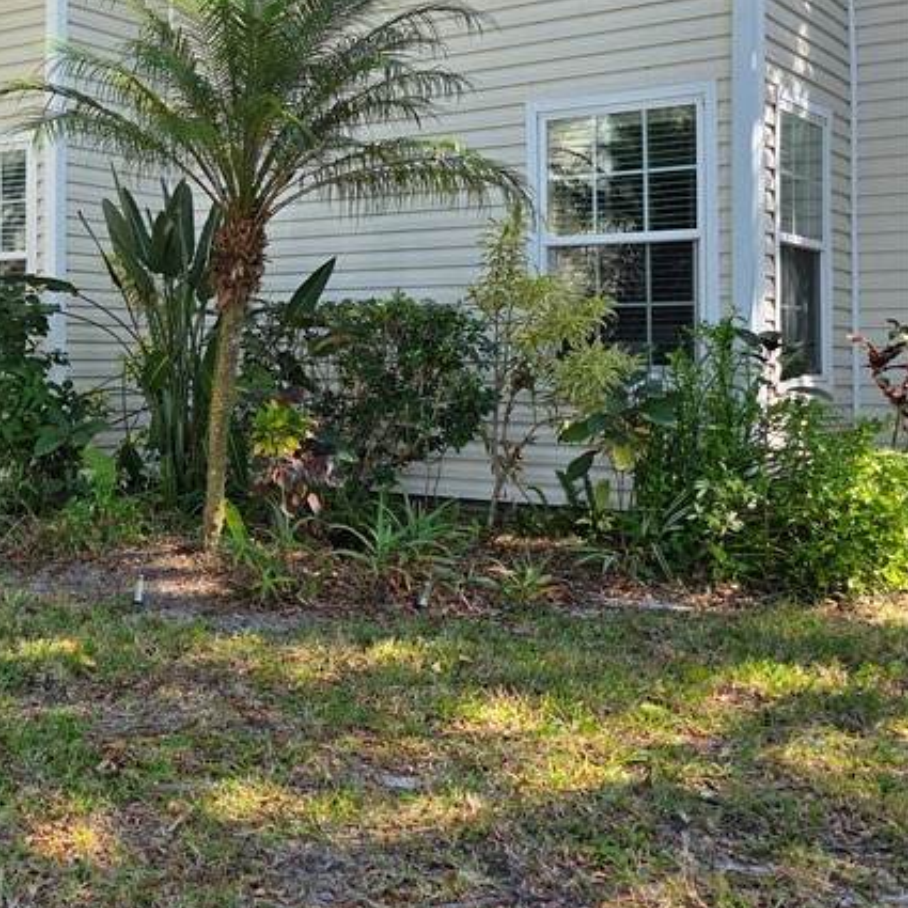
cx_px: 92
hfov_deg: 32.9
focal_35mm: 49
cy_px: 320
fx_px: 1454
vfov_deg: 34.4
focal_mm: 6.3
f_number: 1.7
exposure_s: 1/359
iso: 25
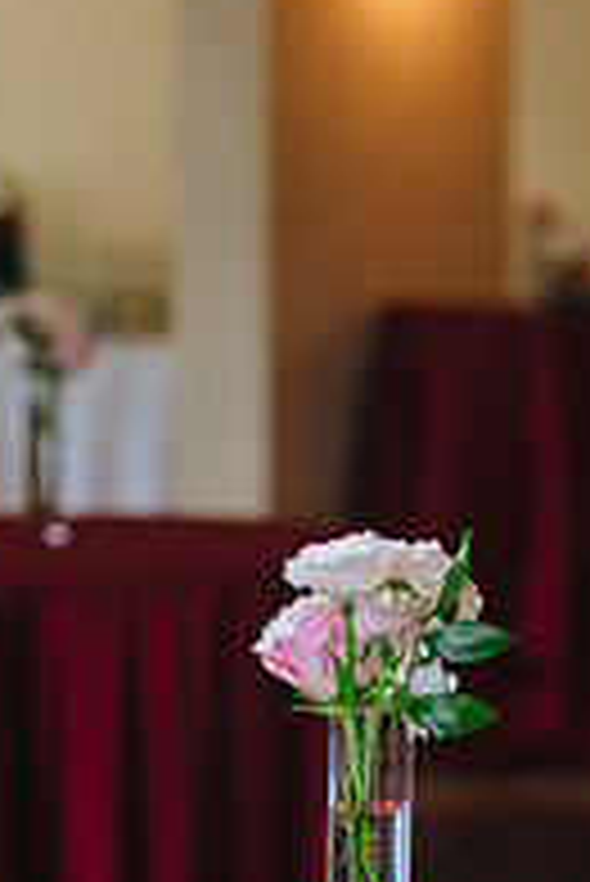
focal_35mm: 195
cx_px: 320
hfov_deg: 7.1
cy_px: 374
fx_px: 4785
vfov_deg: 10.5
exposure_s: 1/160
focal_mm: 85
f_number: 4
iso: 800
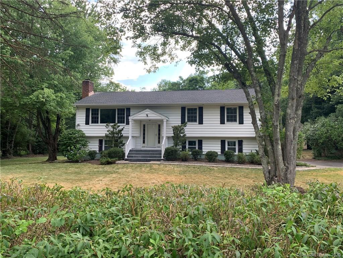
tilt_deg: +2.6
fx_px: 258
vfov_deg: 53.1
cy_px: 129
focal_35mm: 26
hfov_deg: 67.3
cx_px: 172
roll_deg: -0.4
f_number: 1.8
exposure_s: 1/371
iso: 25
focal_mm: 4.25
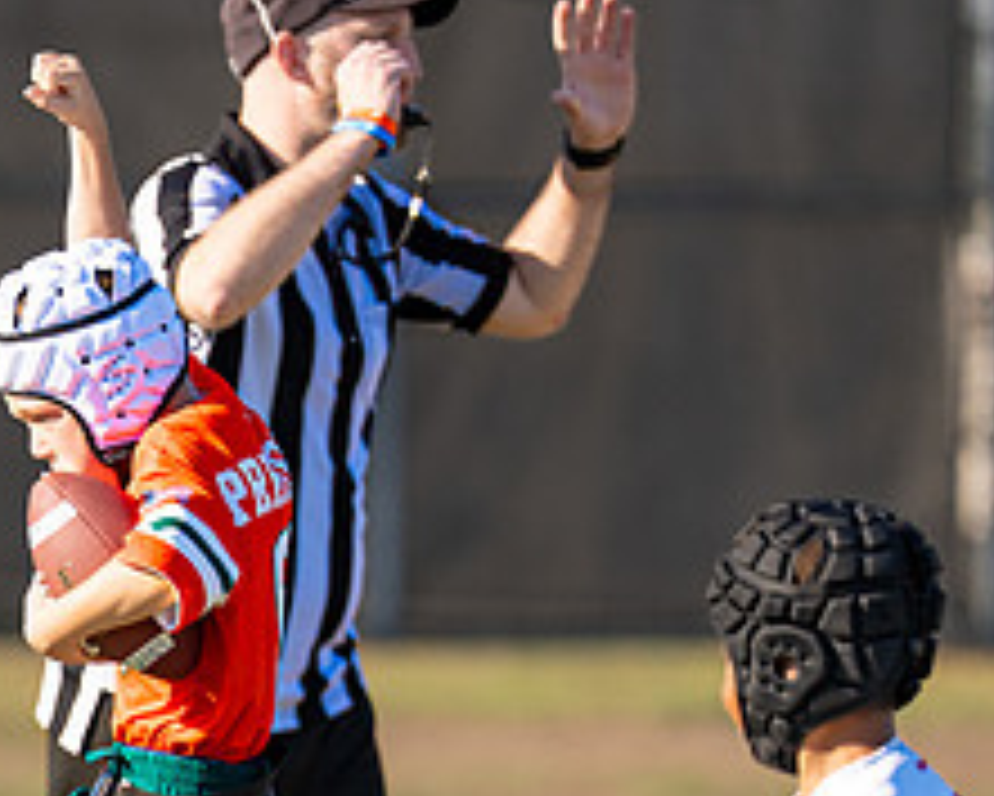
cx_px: 86
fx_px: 18836
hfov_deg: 3.0
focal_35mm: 640
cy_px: 815
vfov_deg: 2.4
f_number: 2.8
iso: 160
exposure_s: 1/4000
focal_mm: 200
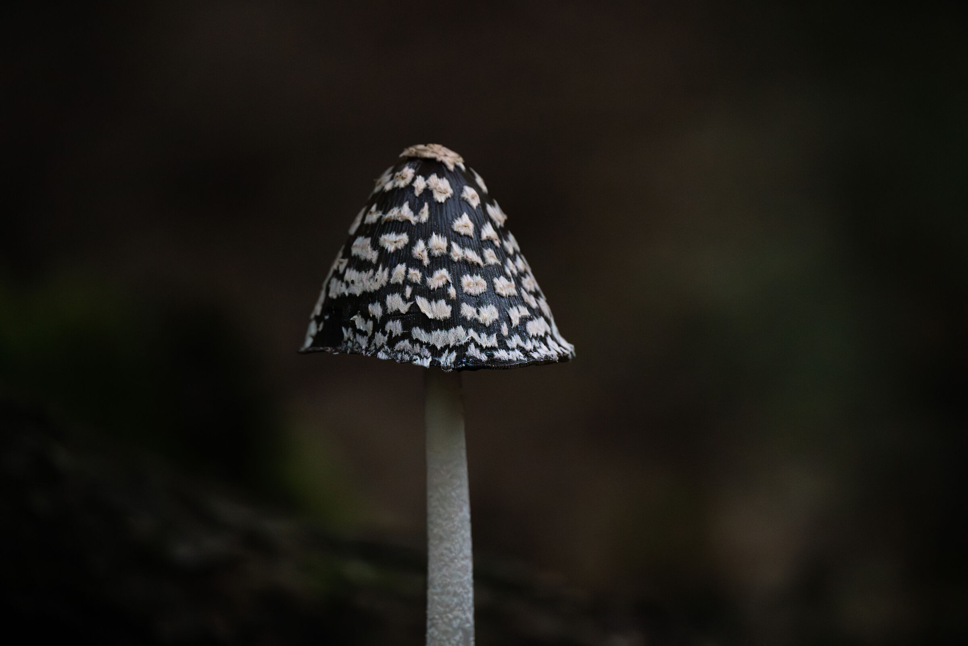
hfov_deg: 3.4
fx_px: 16135
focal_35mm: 600
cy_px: 323
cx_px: 484
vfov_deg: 2.3
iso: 12800
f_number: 6.3
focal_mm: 600
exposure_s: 1/125
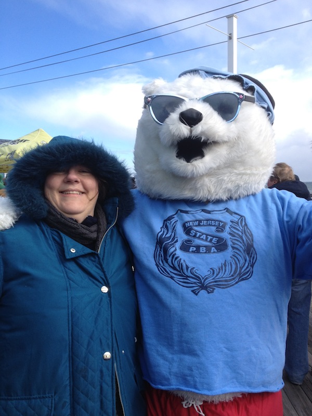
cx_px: 156
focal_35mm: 35
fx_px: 421
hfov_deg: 40.7
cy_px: 208
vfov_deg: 52.6
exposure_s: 1/935
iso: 64
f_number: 2.4
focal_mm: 4.28
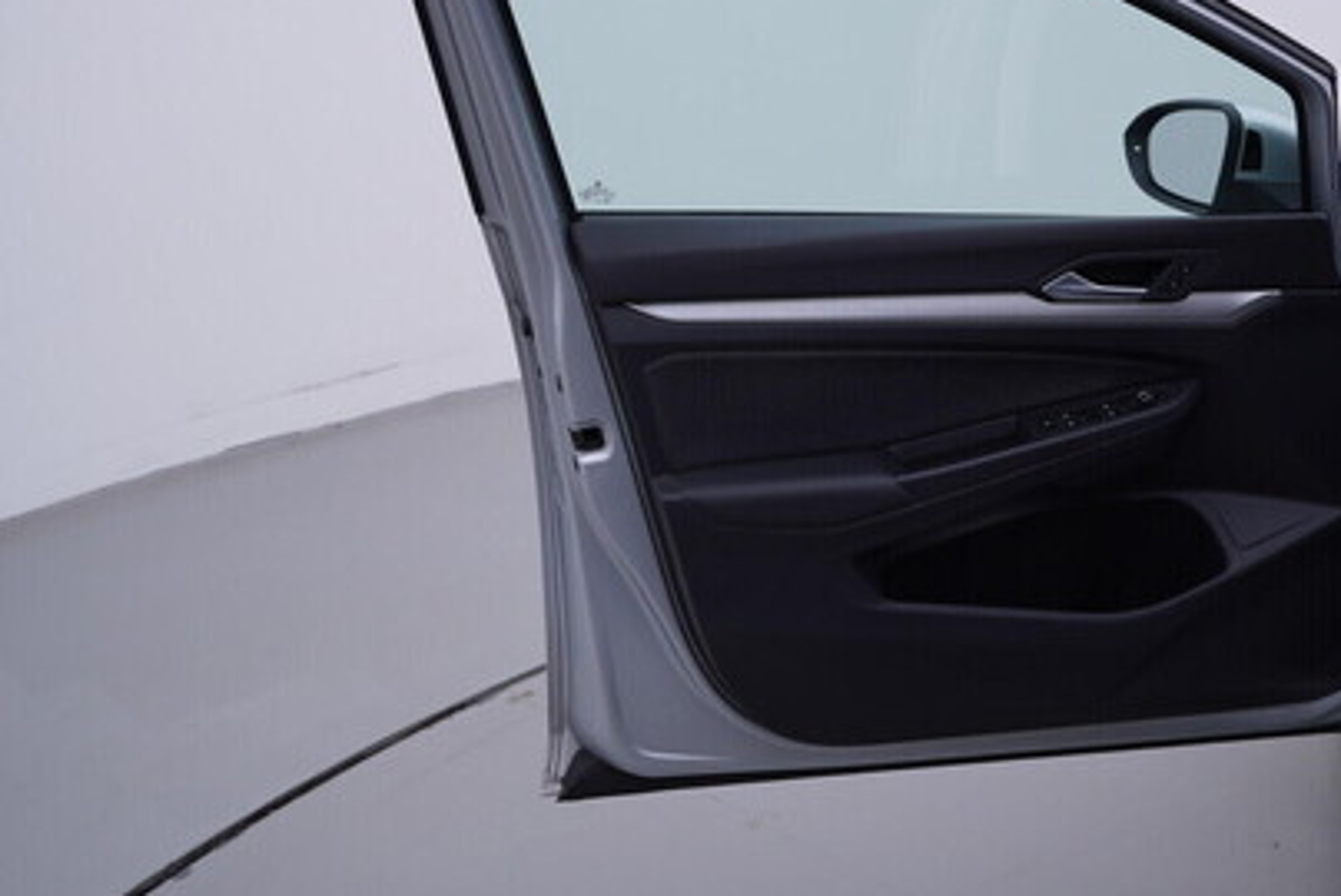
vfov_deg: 27.4
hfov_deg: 40.1
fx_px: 1826
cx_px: 833
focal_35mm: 49
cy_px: 297
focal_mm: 24
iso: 125
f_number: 4.5
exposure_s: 1/80
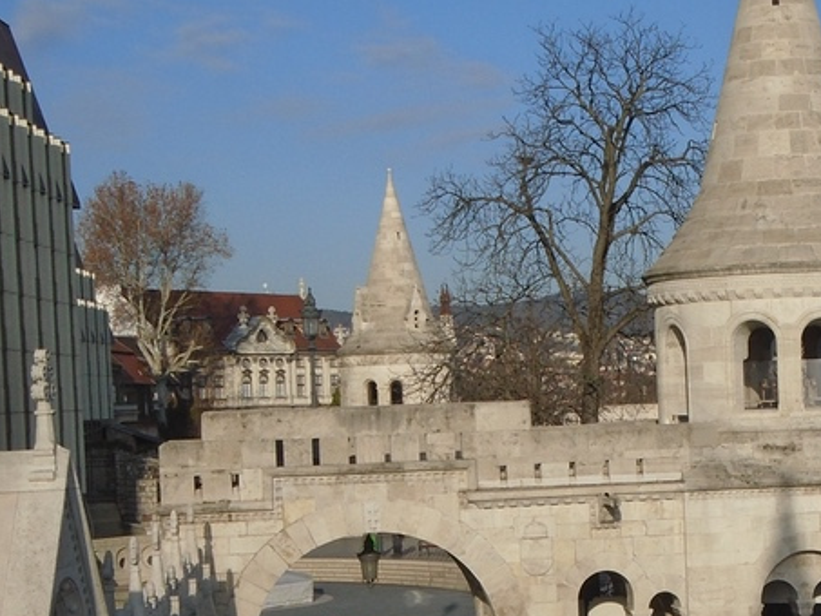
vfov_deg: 16.3
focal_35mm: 90
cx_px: 645
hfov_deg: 21.5
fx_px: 2135
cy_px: 455
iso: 100
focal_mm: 7.4
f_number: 10.3
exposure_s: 1/250
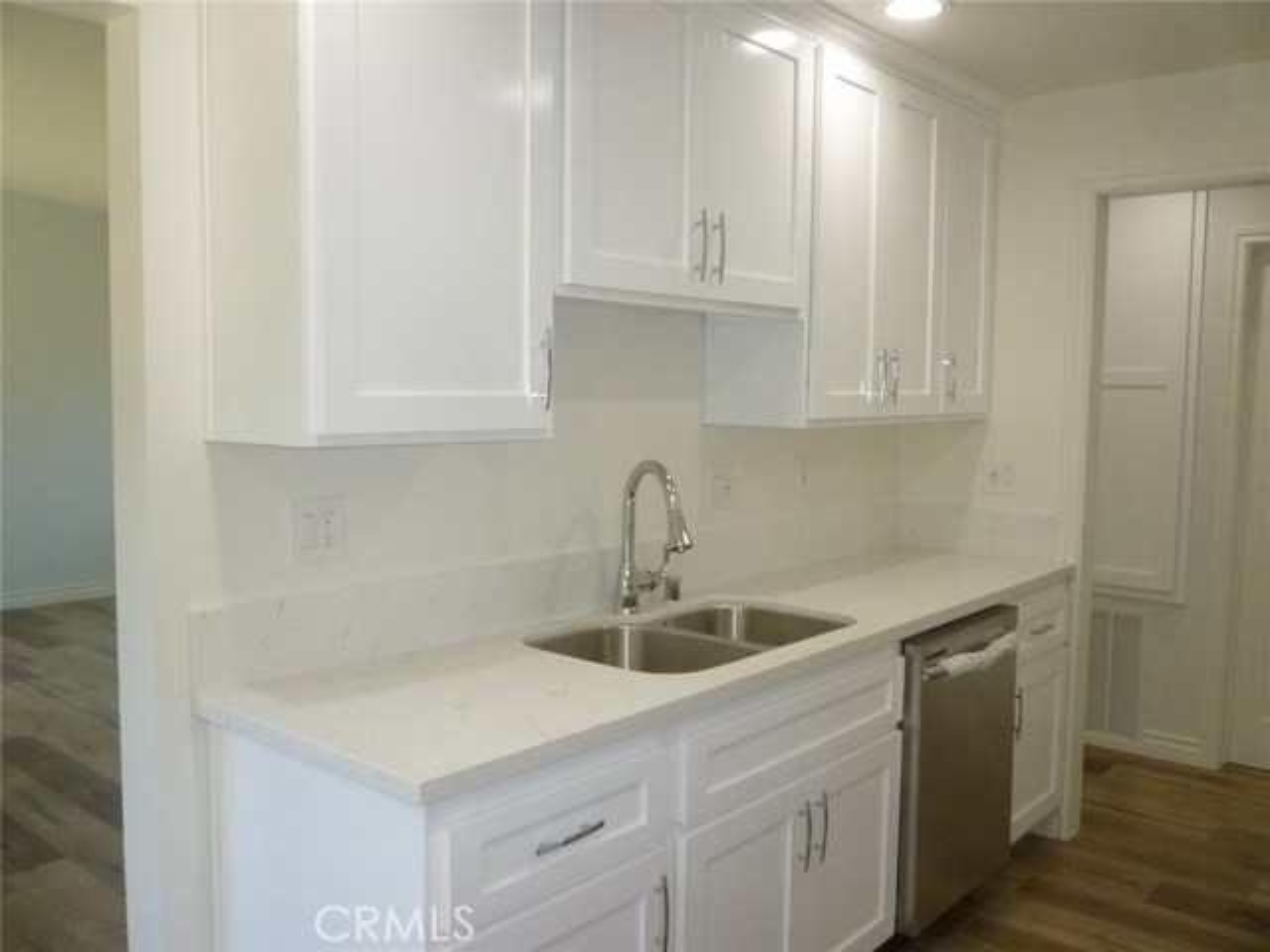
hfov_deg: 61.7
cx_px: 635
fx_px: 1064
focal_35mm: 29
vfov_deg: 48.2
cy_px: 476
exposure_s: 1/160
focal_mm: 5.2
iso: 400
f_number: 3.3
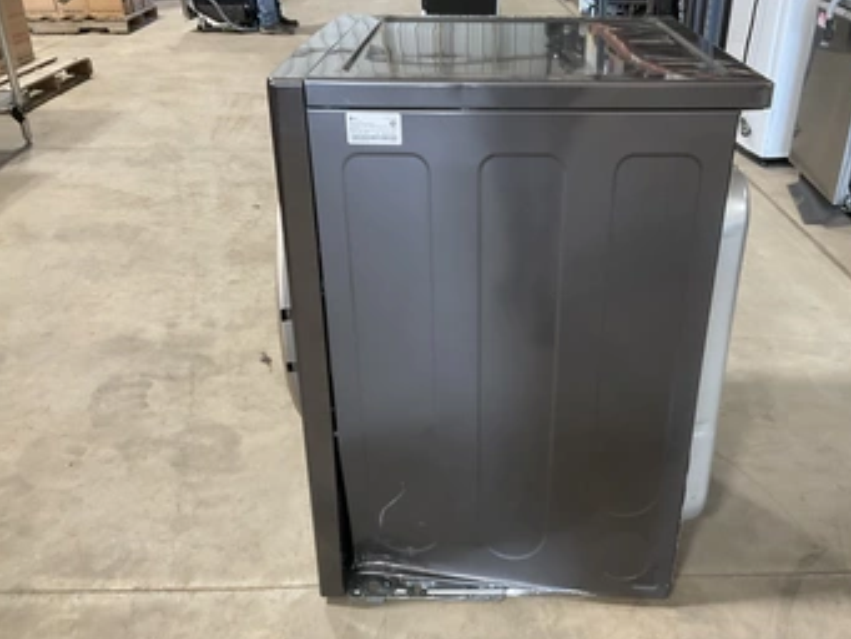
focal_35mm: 34
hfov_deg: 53.7
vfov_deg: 41.8
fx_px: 836
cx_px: 489
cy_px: 327
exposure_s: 1/60
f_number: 1.8
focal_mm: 3
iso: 160
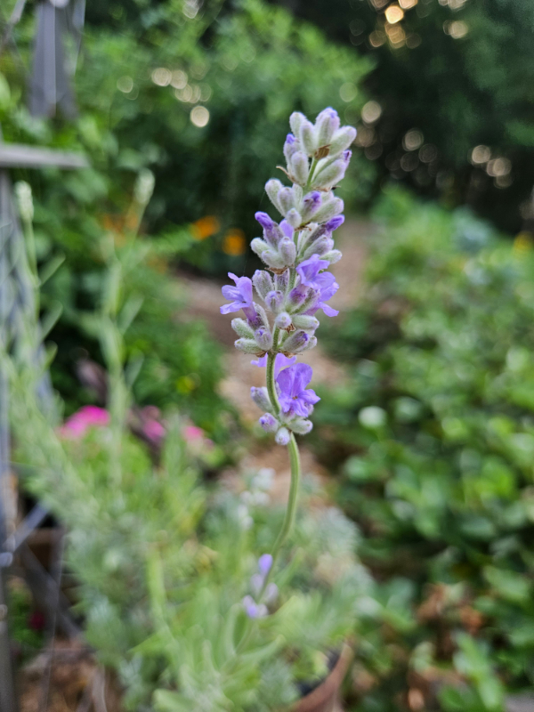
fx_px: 473
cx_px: 267
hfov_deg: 58.9
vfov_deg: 73.9
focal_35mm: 23
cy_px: 356
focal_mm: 5.4
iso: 64
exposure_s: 1/120
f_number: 1.8
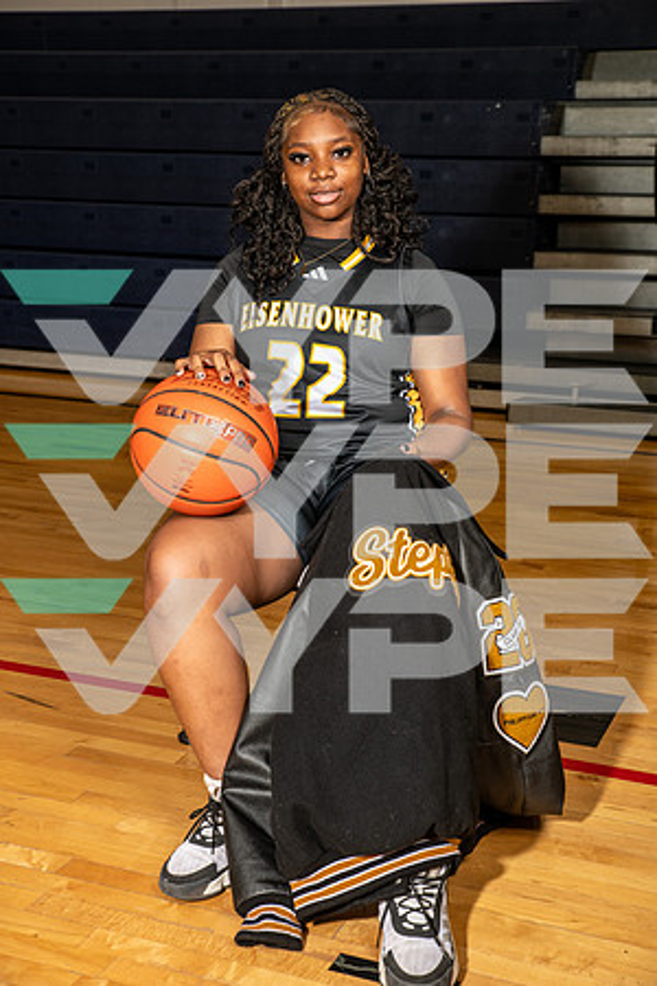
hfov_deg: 26.0
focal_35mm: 52
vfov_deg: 38.2
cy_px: 493
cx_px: 328
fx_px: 1423
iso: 400
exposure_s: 1/250
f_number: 6.3
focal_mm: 52
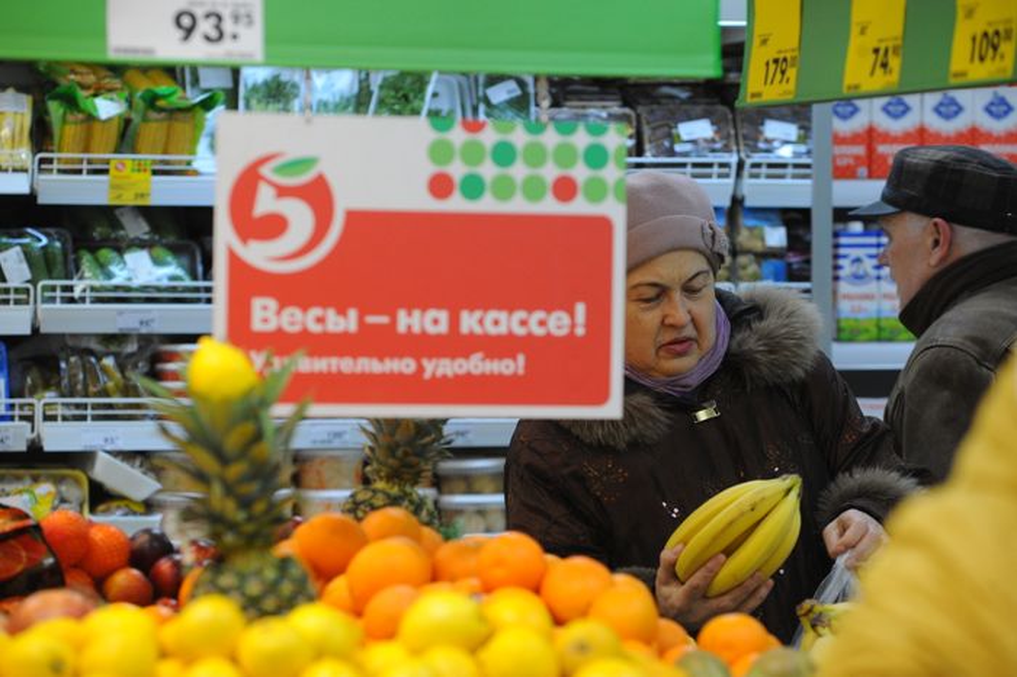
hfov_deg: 15.2
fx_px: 3812
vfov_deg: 10.2
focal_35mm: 135
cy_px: 338
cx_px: 508
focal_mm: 135
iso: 2500
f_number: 5.6
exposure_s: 1/250
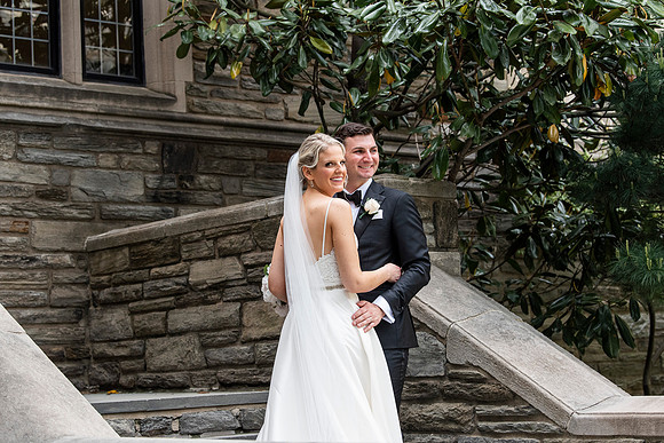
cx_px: 332
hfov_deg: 28.1
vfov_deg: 18.9
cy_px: 222
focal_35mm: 72
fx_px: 1328
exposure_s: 1/1000
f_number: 5
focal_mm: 72
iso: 1000
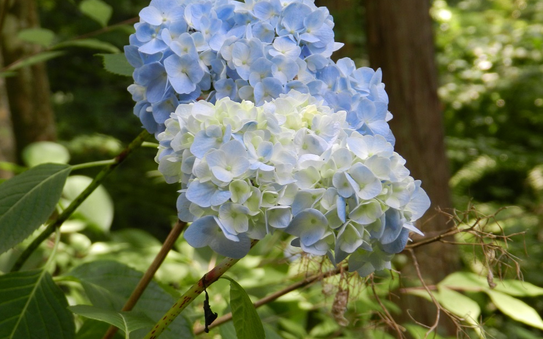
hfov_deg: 17.0
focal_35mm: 123
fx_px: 1820
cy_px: 136
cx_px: 271
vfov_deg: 10.6
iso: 160
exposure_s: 1/100
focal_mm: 20.5
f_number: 4.8
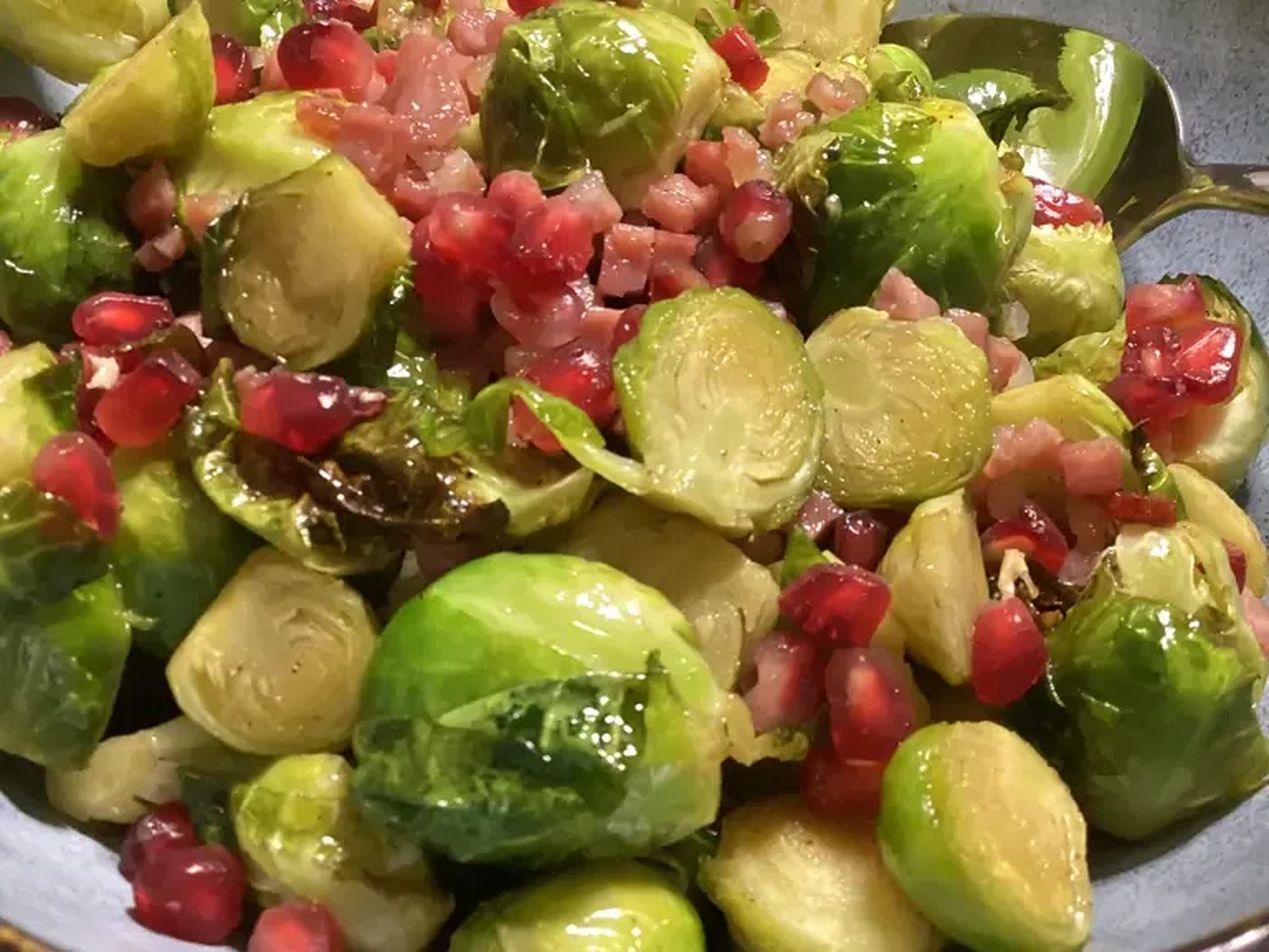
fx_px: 1136
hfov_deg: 58.4
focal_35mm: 31
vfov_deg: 45.4
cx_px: 634
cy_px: 476
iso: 250
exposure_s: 1/33
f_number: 2.4
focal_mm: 3.3
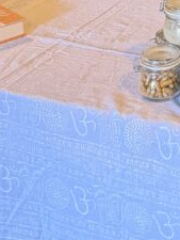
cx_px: 266
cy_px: -214
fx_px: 755
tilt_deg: -5.6
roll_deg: -1.1
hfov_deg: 12.9
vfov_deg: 15.2
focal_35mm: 109
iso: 640
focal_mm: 6.76
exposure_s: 1/50
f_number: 1.78
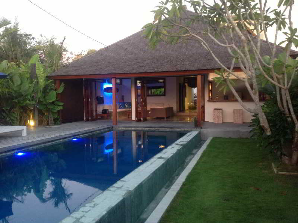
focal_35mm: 35
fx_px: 301
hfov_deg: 52.7
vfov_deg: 40.6
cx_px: 149
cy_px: 112
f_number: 2.4
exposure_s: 1/15
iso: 160
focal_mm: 4.28
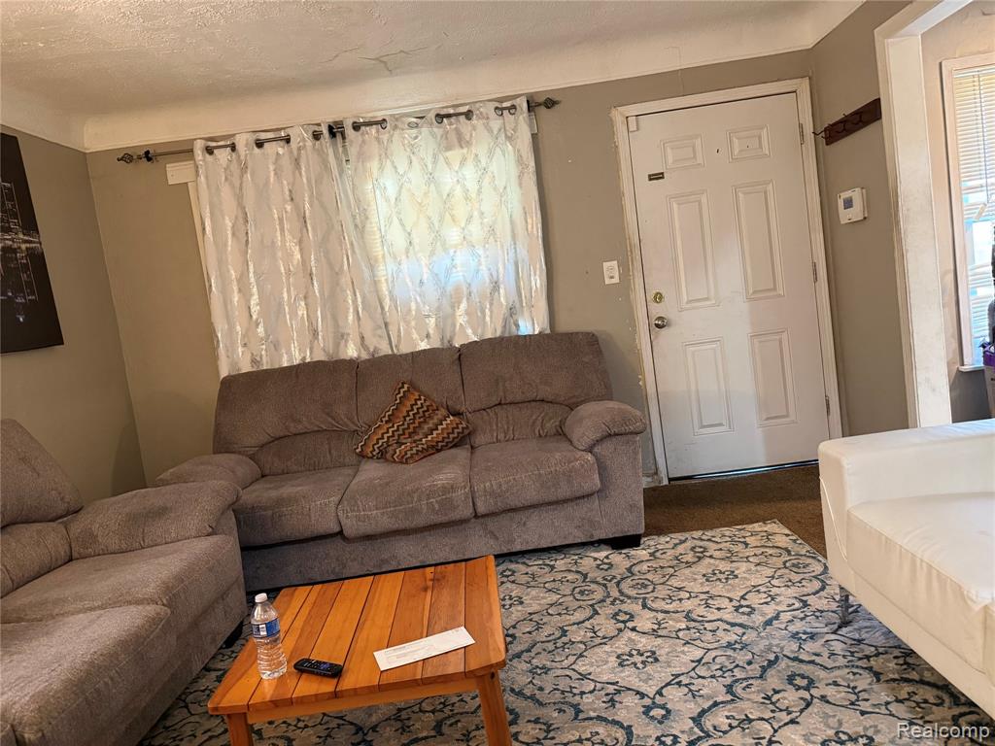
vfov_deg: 56.8
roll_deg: +7.7
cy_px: 373
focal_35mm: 24
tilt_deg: -5.5
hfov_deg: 71.6
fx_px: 690
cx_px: 498
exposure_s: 1/60
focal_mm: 6.76
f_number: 1.78
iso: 500
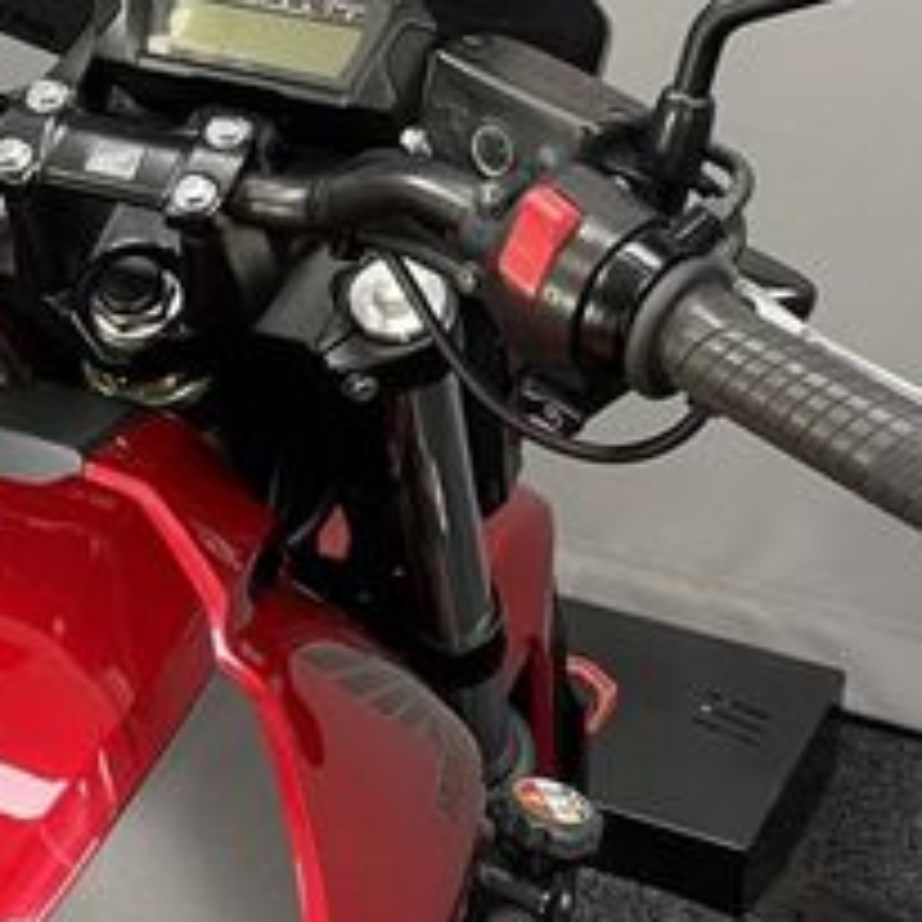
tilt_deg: -20.9
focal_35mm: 69
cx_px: 292
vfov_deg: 23.9
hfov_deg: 24.9
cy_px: 0
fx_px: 2079
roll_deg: -1.1
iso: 80
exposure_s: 1/50
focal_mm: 5.1
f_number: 1.6
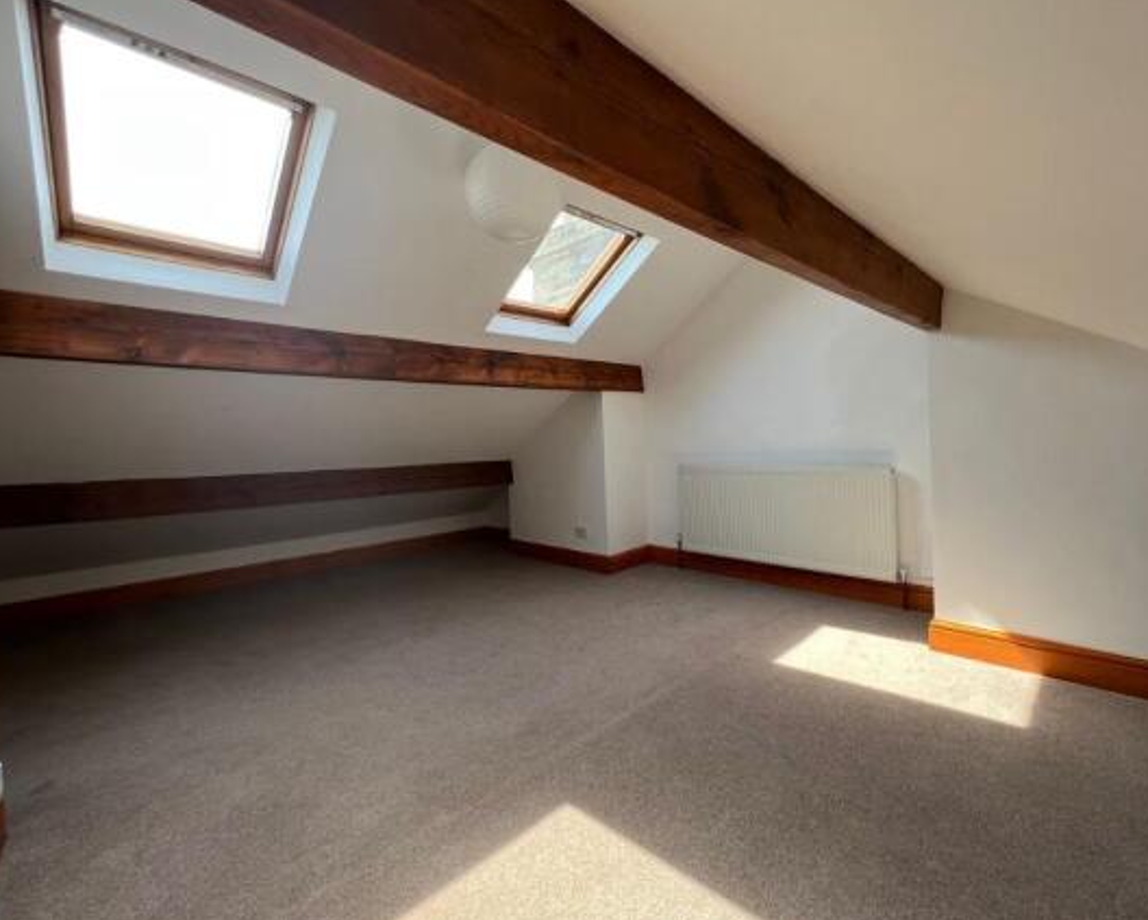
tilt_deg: -1.8
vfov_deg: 88.0
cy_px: 451
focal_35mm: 14
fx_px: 476
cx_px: 612
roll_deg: +2.6
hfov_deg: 100.5
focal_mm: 1.57
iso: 40
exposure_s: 1/99
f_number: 1.8
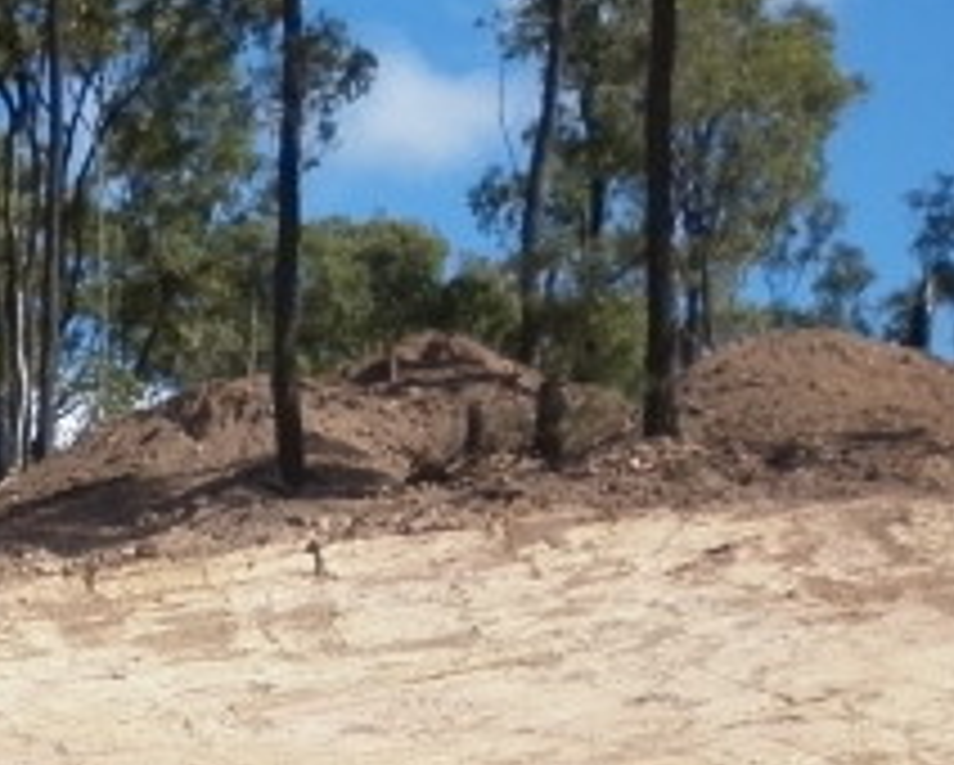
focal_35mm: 132
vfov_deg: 11.2
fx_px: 3730
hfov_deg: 14.0
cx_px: -320
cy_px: 1197
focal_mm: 5
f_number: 7.1
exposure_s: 1/200
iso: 80
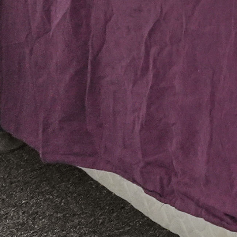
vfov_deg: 11.2
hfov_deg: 9.0
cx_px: 816
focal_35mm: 134
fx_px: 1038
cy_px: -300
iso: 4000
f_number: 9
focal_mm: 11
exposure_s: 1/30
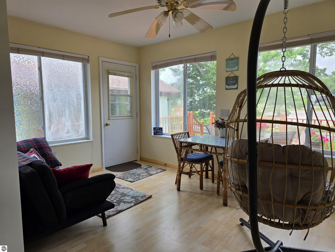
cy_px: 126
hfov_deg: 73.9
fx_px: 223
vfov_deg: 58.9
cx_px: 168
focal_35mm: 23
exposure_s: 1/139
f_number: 1.7
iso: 12
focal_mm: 6.3
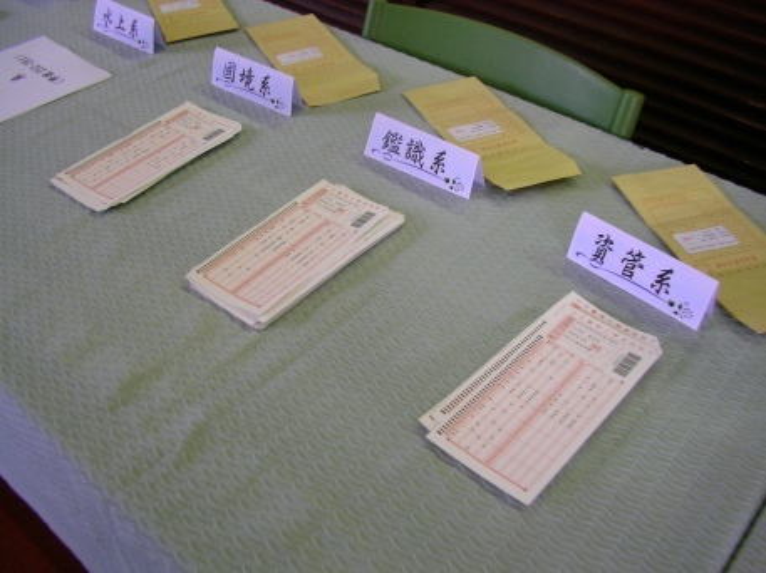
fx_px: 840
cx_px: 383
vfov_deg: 37.7
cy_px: 286
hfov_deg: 49.0
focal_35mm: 38
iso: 100
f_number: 2.9
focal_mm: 6
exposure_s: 1/16
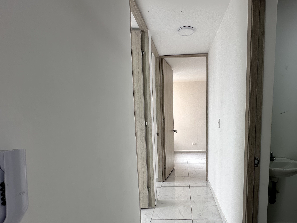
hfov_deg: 78.2
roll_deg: +0.5
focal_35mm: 21
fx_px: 180
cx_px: 175
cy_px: 136
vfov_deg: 62.7
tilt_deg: -7.1
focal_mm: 2.22
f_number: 2.2
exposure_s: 1/168
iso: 40
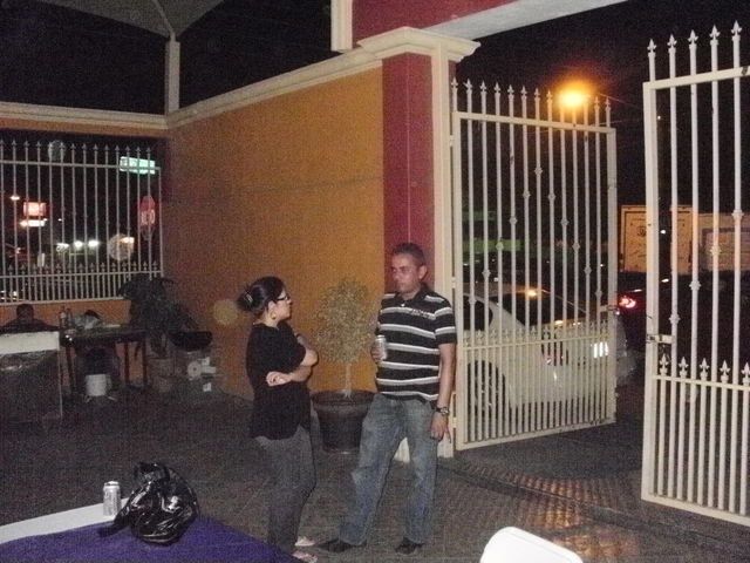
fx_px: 780
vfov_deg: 39.7
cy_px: 282
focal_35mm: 36
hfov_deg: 51.4
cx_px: 375
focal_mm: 6.3
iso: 1600
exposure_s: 1/30
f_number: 3.5
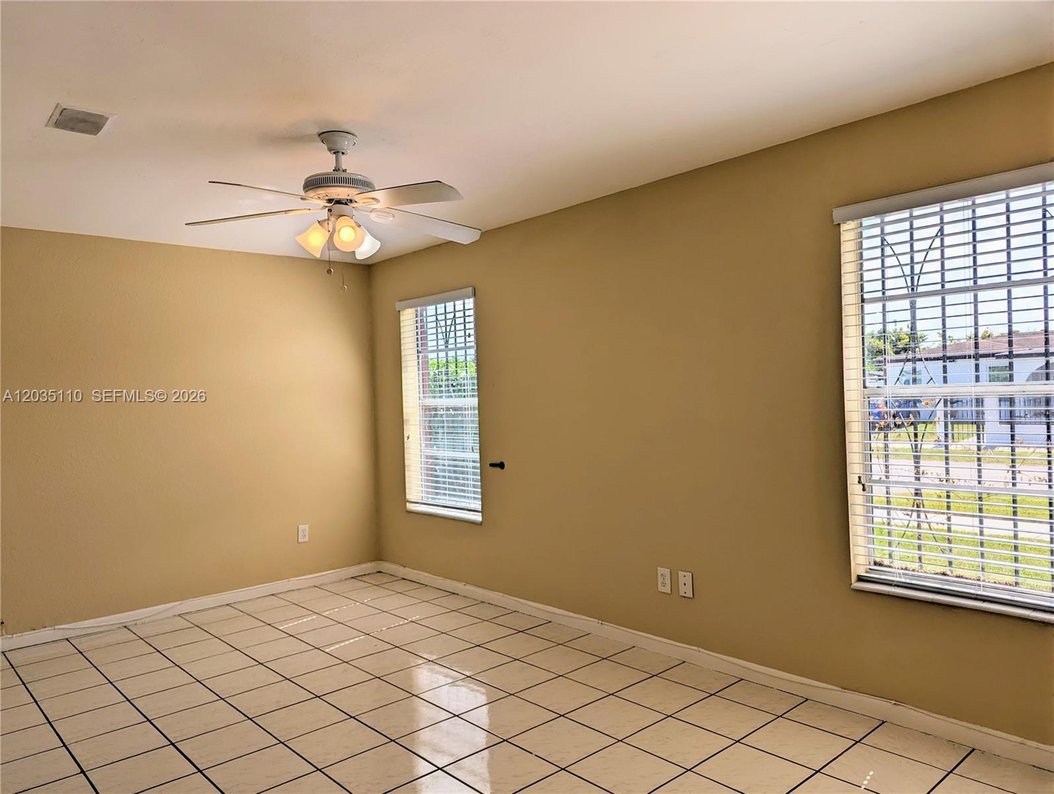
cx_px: 527
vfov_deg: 56.9
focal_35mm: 24
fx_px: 732
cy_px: 397
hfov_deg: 71.5
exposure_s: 1/1742
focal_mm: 6.81
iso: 45
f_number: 1.85
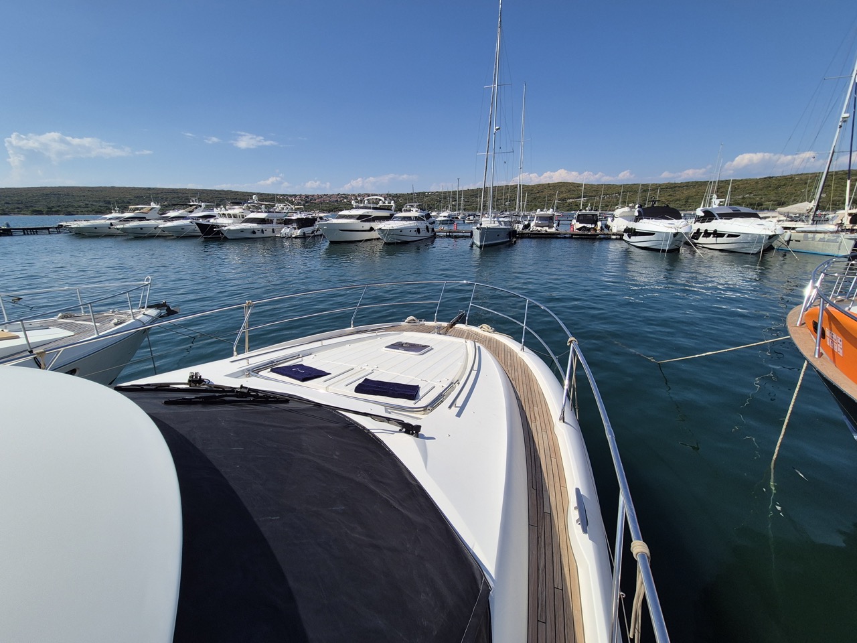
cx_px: 428
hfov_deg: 106.2
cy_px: 322
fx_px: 322
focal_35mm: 13
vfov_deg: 89.9
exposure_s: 1/4040
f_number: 2.2
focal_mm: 2.2
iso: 50
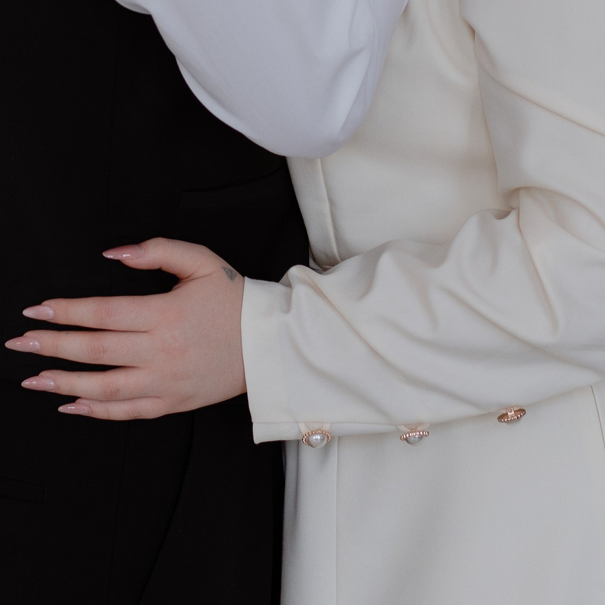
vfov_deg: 9.7
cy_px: -291
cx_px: 262
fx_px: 3460
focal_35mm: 175
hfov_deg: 10.0
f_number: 3.2
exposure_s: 1/125
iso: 250
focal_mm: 55
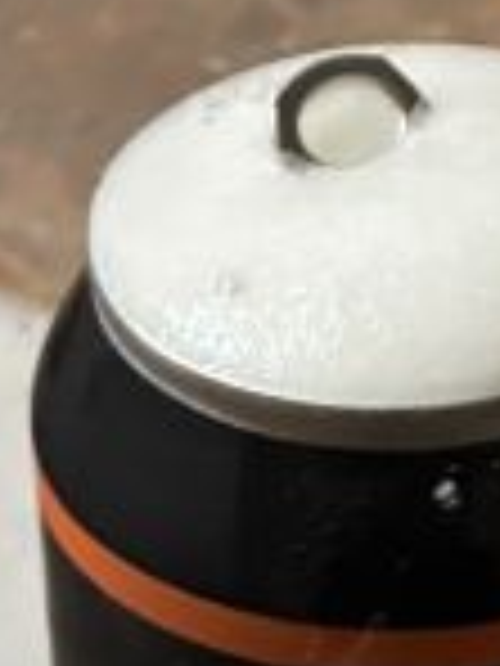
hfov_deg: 4.7
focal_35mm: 313
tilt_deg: -41.9
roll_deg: +1.3
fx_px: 6028
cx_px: 347
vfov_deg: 6.3
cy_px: 990
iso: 640
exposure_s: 1/41
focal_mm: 9
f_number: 2.8
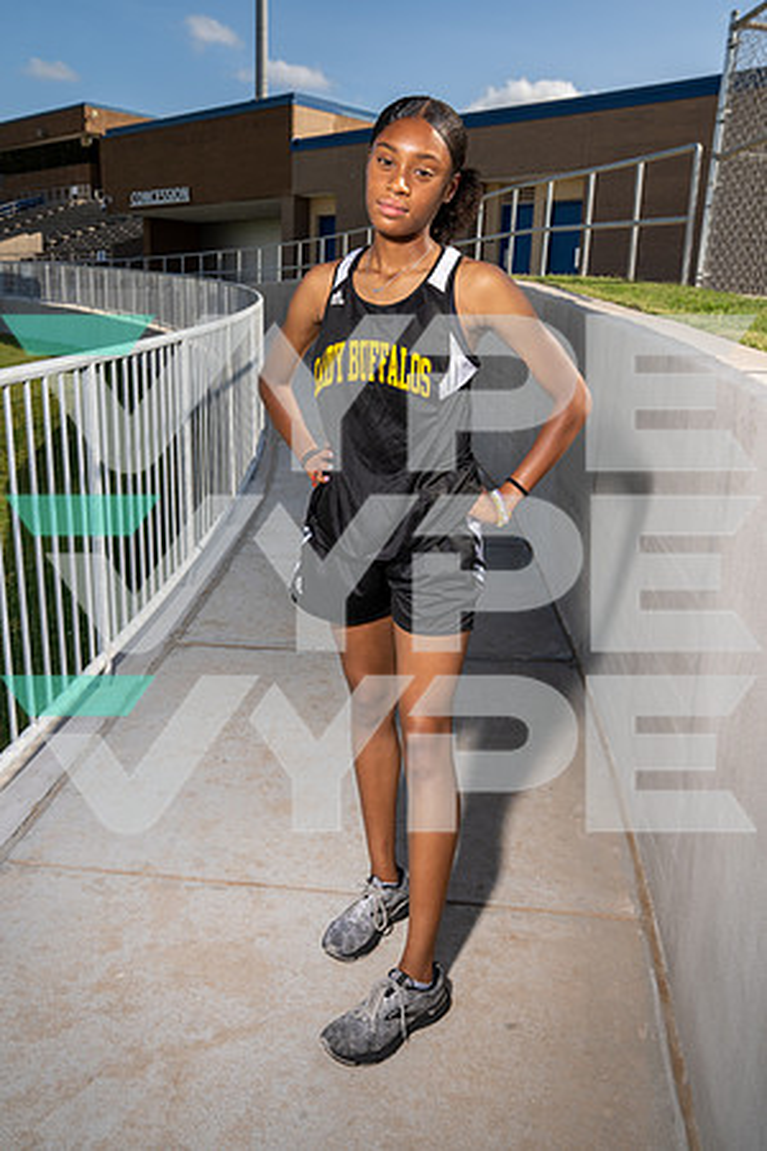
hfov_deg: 43.6
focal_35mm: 30
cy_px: 576
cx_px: 384
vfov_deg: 61.9
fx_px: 959
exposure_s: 1/250
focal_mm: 30
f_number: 8
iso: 100
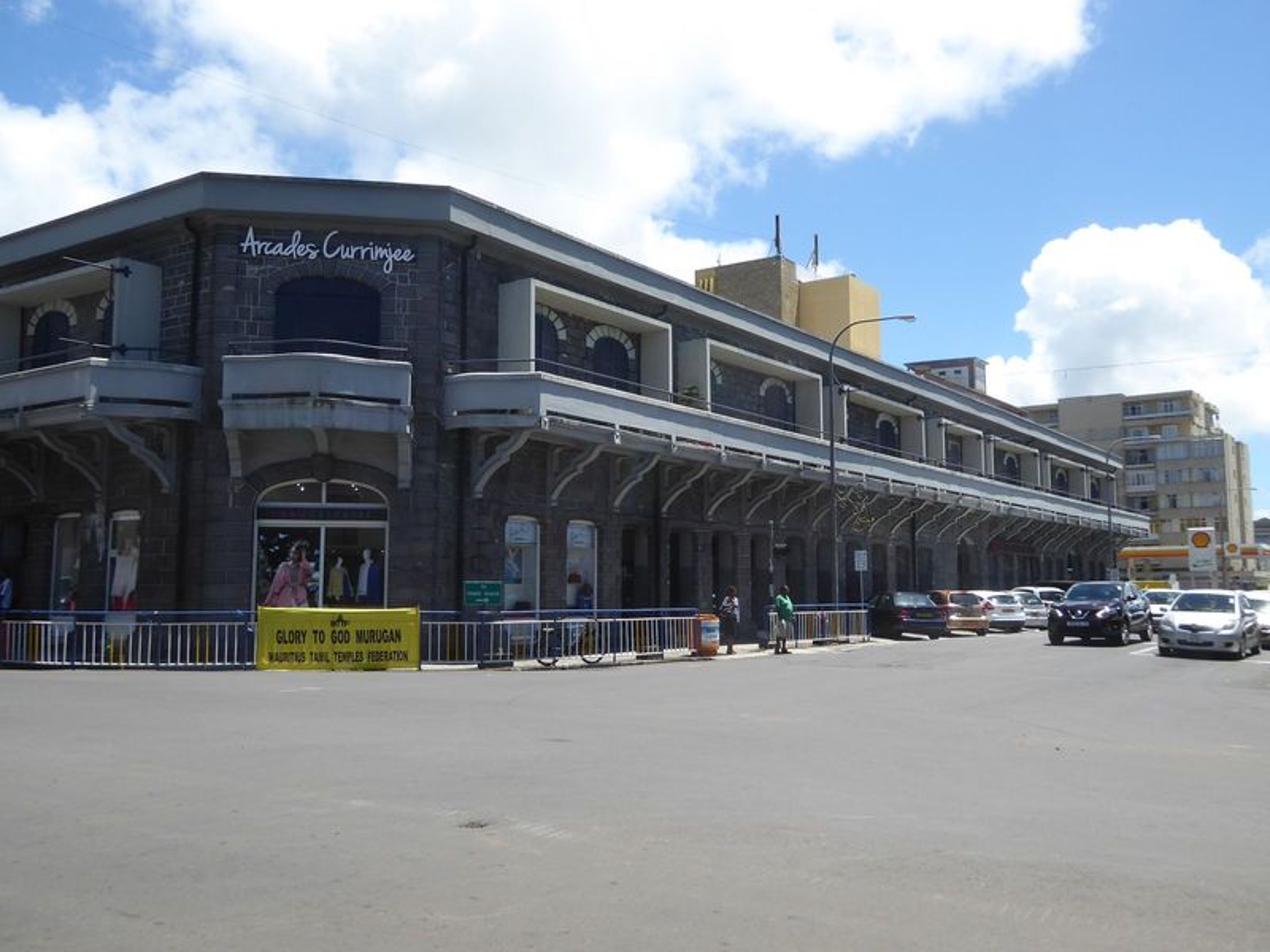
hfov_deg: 56.8
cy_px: 476
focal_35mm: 32
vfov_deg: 44.2
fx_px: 1174
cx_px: 635
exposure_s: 1/640
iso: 80
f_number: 3.5
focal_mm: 5.4
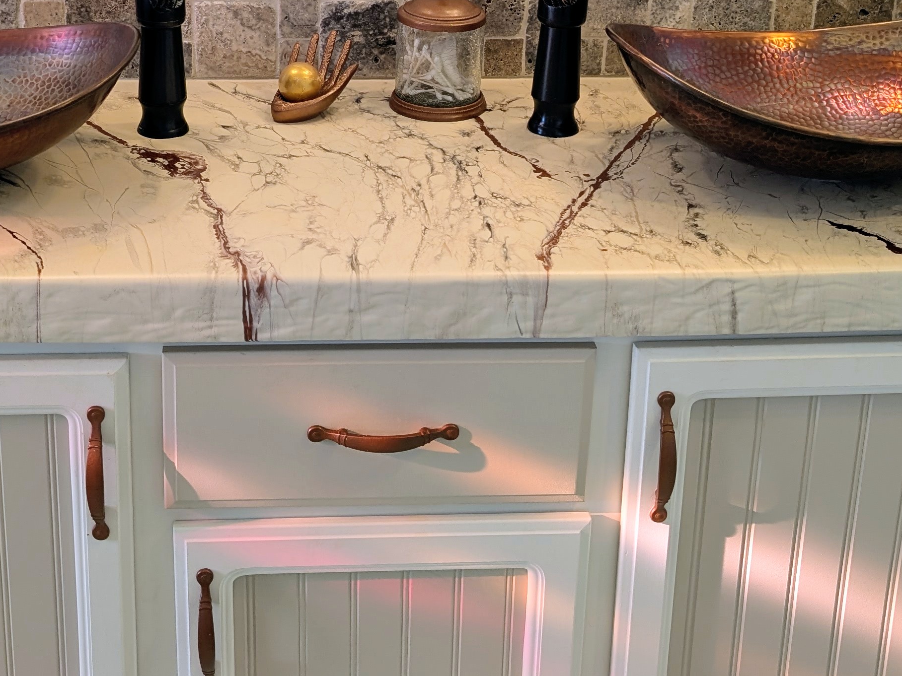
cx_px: 333
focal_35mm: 54
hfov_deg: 35.3
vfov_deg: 26.3
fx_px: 1407
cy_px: 92
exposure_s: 1/120
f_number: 1.68
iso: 100
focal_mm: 6.9
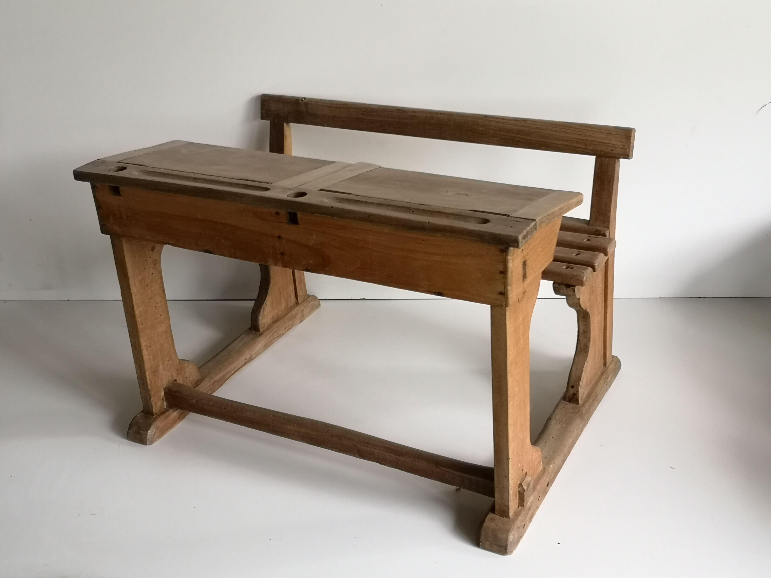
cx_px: 386
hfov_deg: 42.9
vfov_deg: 32.9
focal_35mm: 44
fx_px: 980
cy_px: 289
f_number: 1.8
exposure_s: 1/33.3
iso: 200
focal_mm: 3.95
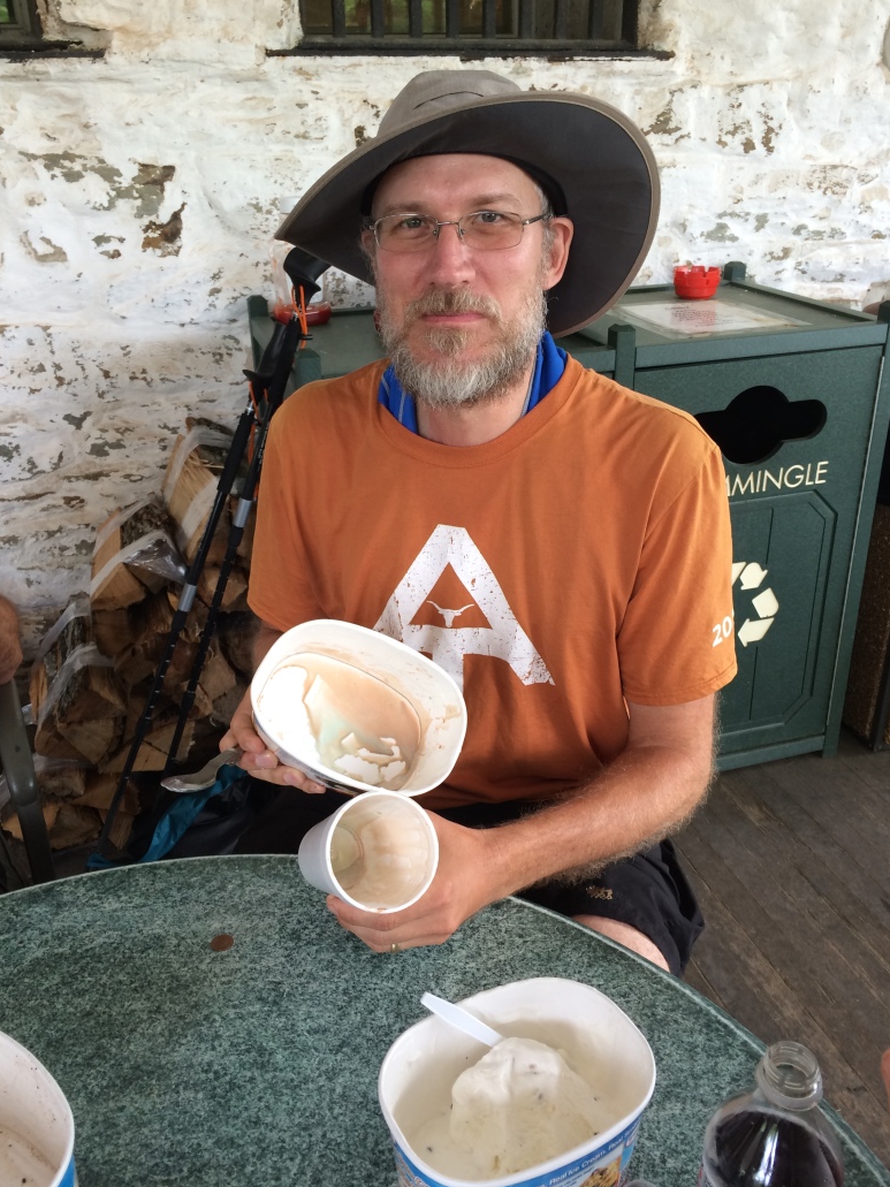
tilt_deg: -25.7
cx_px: 449
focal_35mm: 30
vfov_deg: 60.0
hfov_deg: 46.8
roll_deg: +2.6
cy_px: 593
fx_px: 1029
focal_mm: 4.15
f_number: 2.2
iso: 40
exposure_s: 1/30
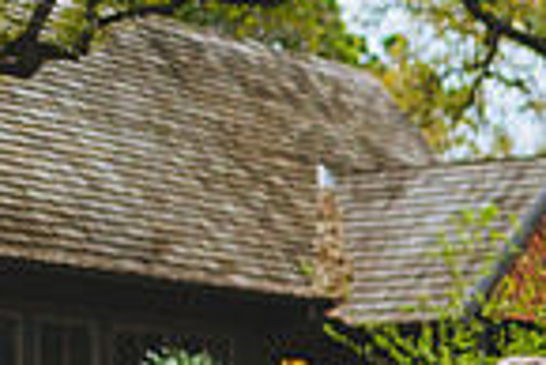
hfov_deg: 12.2
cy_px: 610
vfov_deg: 8.9
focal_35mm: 149
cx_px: 1094
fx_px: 2262
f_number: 2
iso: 125
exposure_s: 1/2000
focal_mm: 35
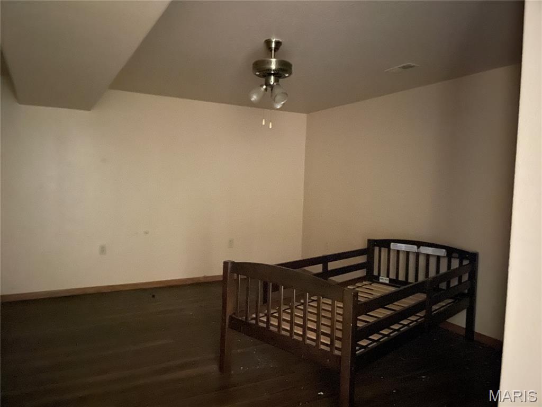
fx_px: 407
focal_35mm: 26
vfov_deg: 53.1
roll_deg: -1.4
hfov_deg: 67.3
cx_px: 271
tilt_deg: -3.7
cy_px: 204
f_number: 1.6
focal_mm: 4.2
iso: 4000
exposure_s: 1/4
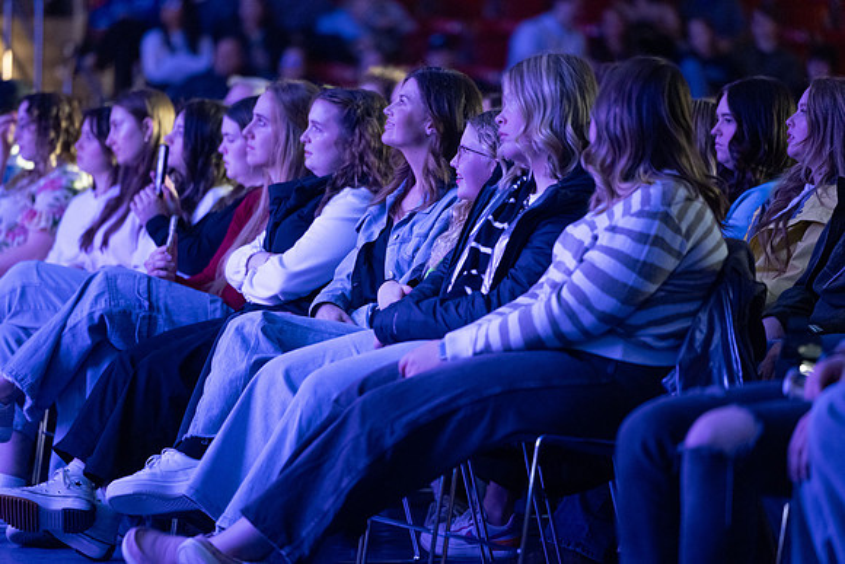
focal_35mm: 180
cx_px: 422
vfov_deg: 7.6
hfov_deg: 11.4
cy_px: 282
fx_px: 4226
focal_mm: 180
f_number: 2.8
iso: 5000
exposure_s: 1/8
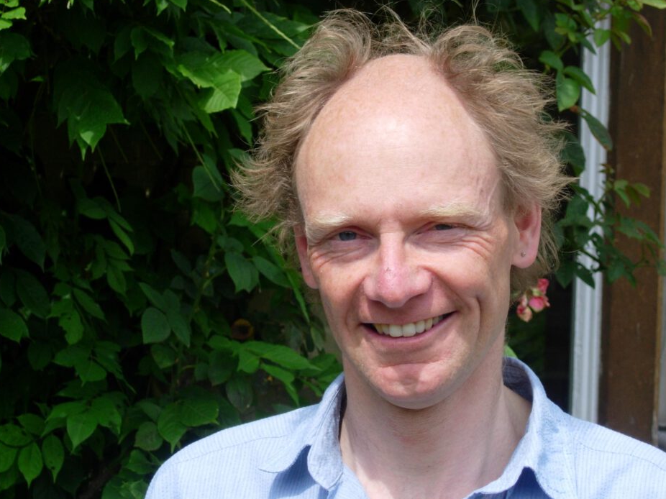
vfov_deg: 11.9
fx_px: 2404
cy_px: 244
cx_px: 359
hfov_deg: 15.8
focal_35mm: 125
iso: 64
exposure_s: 1/406
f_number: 4.9
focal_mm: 23.4
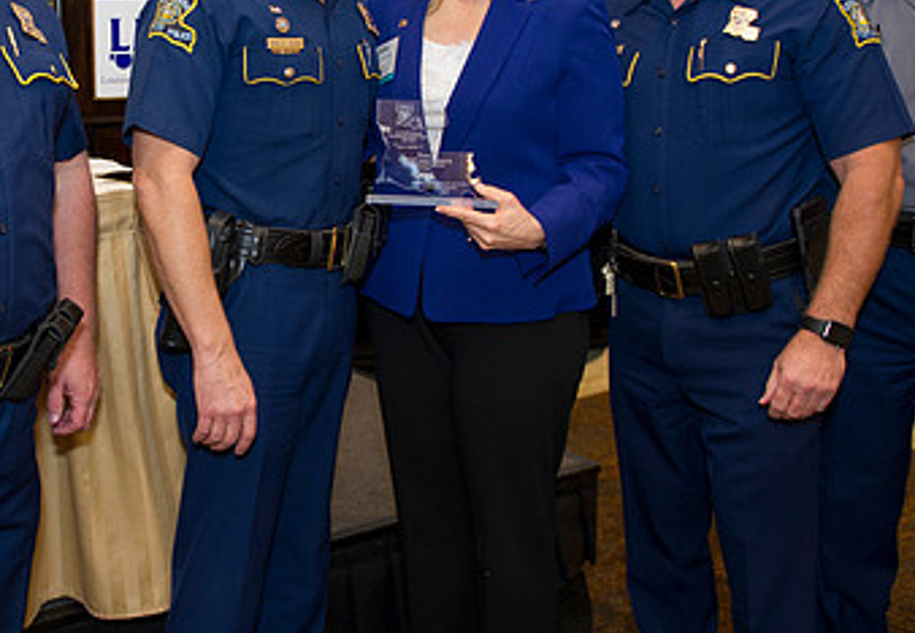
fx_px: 1209
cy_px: 151
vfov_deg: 28.9
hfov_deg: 40.6
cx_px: 266
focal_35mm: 47
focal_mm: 24
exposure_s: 1/125
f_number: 2.8
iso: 1600
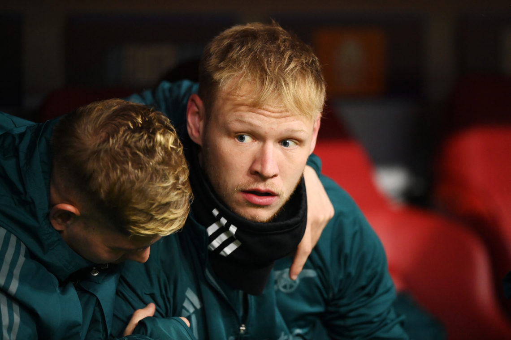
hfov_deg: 5.2
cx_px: 256
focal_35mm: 400
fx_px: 5677
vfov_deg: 3.4
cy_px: 170
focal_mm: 400
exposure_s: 1/2000
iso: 2500
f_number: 2.8
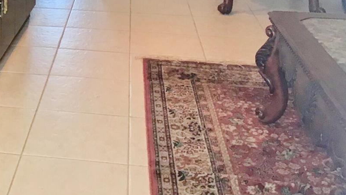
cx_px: 9
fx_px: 624
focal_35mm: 68
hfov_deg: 29.2
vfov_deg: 16.7
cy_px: -62
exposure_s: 1/30
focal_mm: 3.3
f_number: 2.4
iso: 50
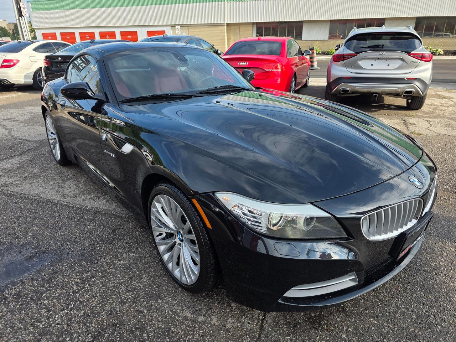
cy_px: 171
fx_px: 303
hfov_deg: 73.9
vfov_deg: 58.9
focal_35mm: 23
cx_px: 228
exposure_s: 1/1946
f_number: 1.7
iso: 80
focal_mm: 6.3
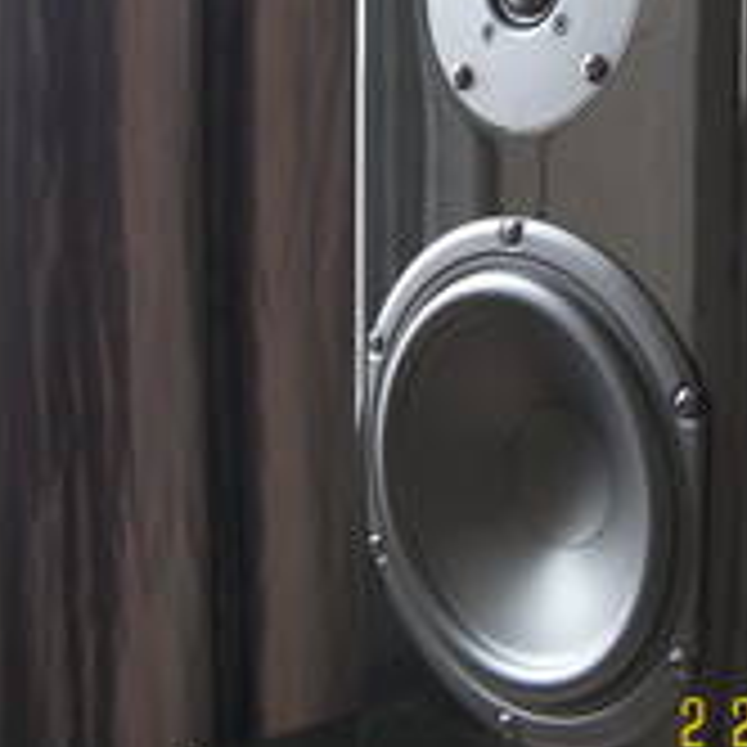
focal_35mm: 51
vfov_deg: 33.0
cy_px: 225
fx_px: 1245
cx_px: 495
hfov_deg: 33.1
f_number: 2.8
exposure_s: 1/5
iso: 100
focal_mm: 5
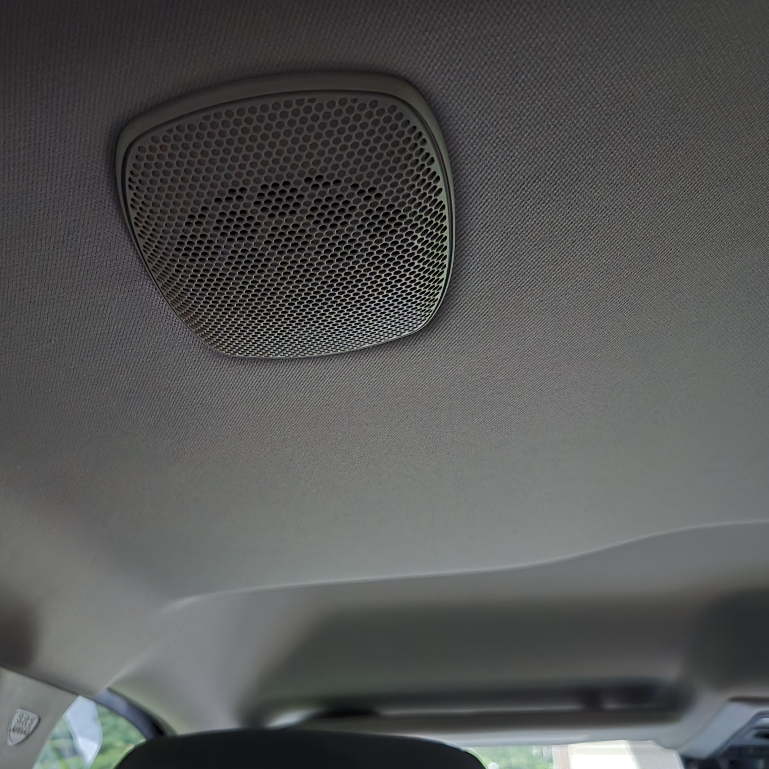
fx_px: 880
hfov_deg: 46.2
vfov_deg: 47.2
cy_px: 410
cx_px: 234
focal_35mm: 35
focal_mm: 5.4
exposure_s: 1/20
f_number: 1.8
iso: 2000
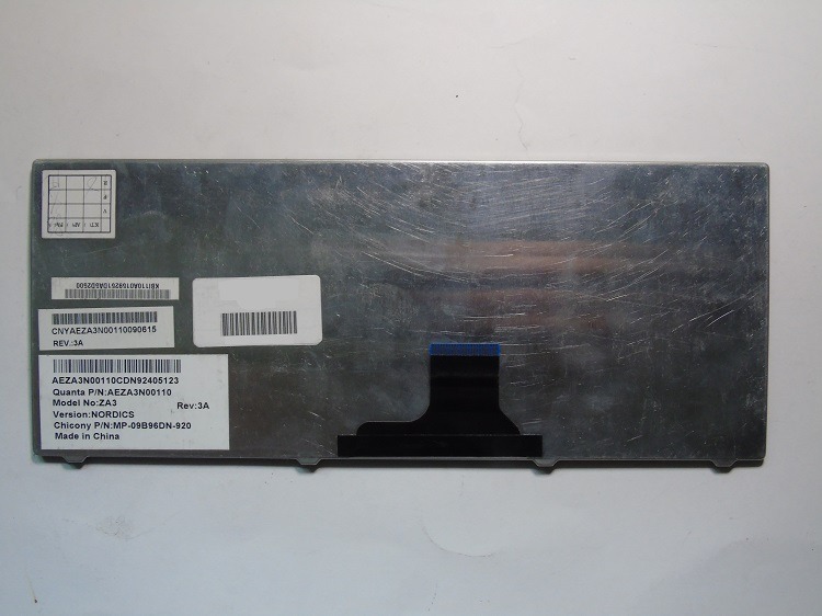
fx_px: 807
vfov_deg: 41.8
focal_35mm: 34
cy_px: 308
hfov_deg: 54.0
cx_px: 411
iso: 200
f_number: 5.9
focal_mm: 6.1
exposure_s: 1/20
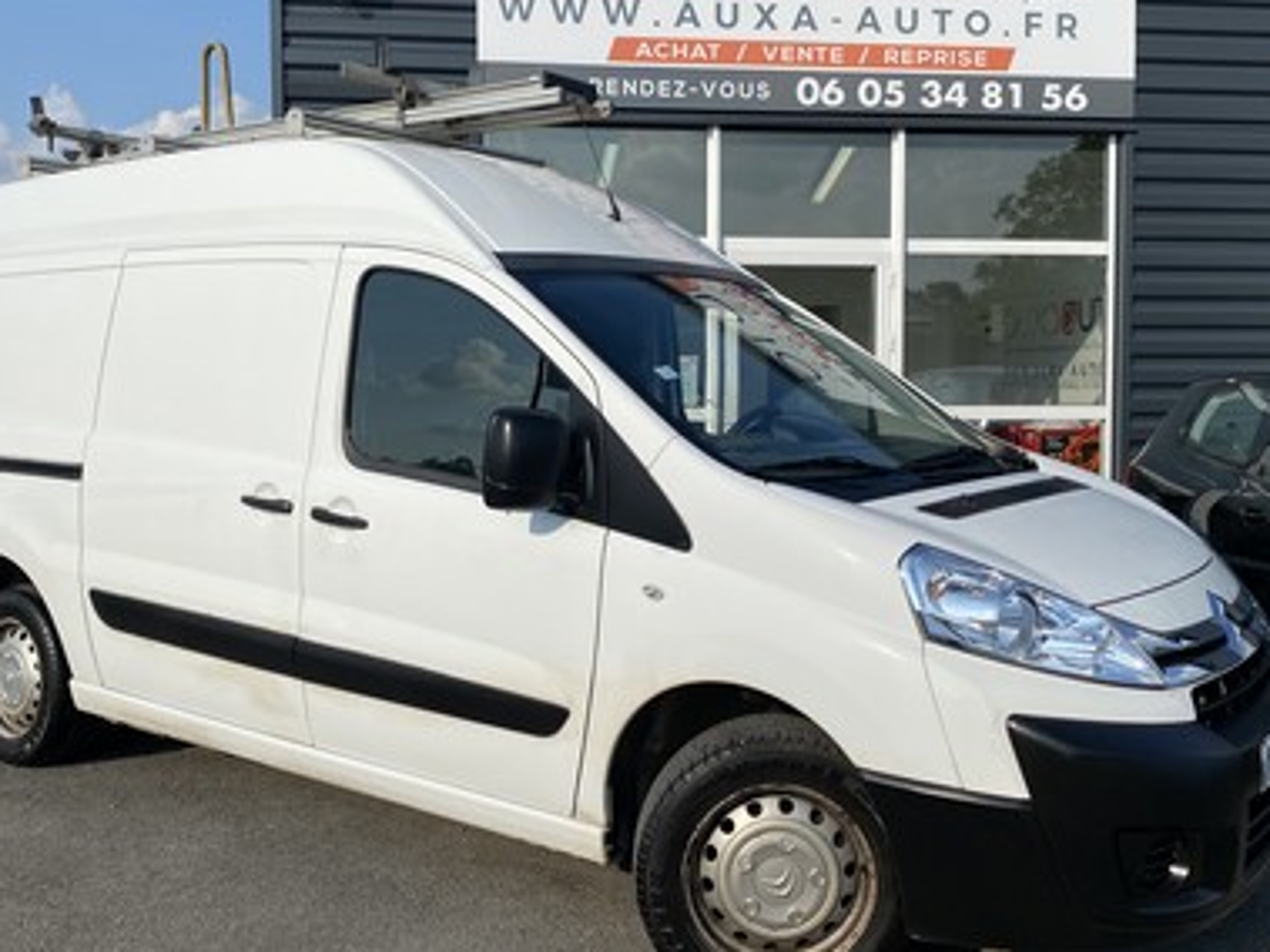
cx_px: 660
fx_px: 1284
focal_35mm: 35
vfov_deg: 40.6
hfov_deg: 52.6
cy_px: 417
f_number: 1.8
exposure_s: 1/5236
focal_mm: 4.25
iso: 32
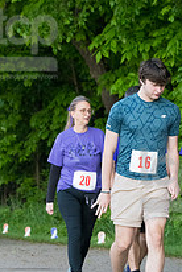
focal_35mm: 218
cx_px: 171
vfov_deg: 9.4
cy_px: 185
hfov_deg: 6.3
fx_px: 1648
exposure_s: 1/1600
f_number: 5.6
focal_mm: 100
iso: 4000
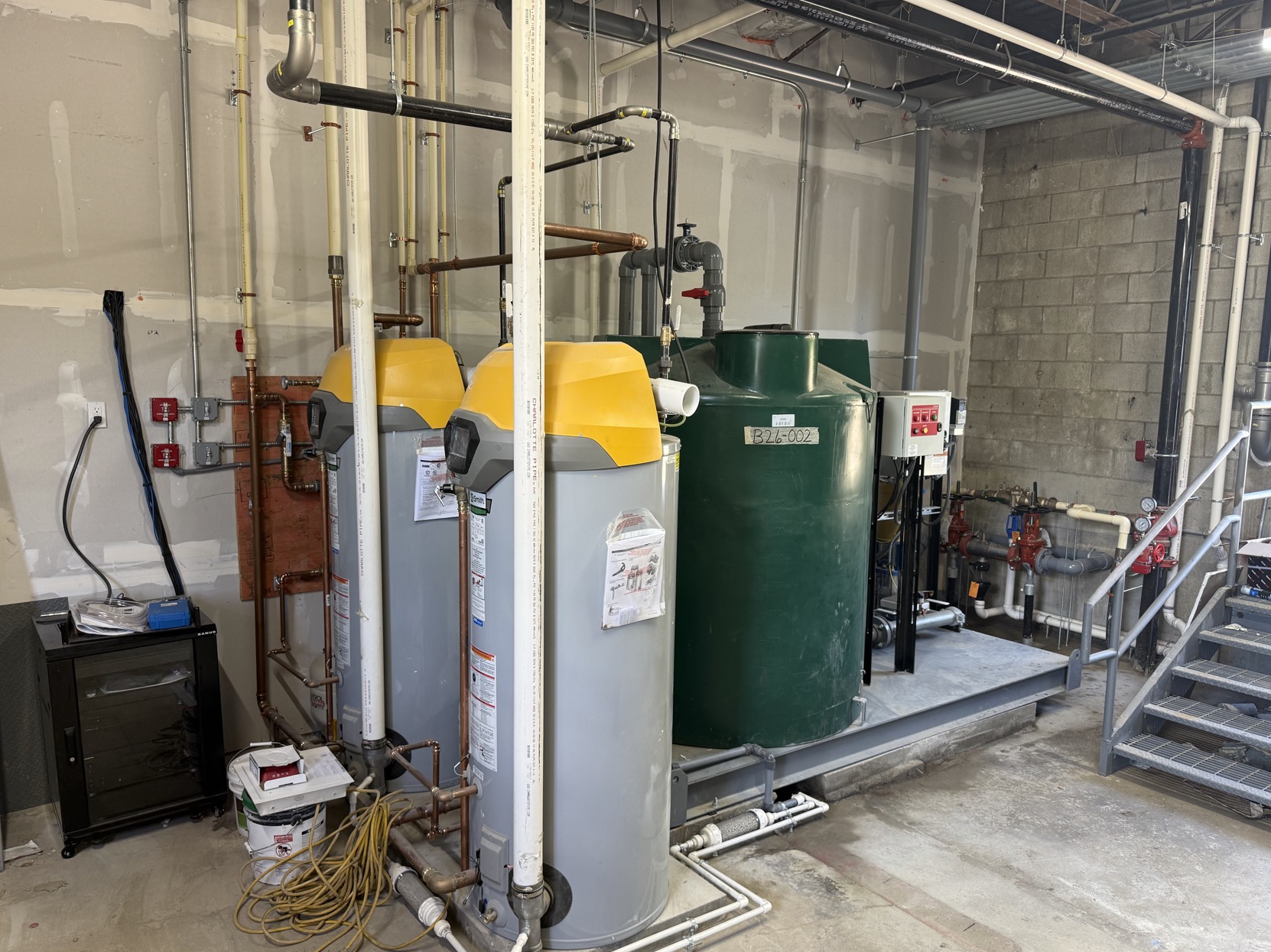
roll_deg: -0.9
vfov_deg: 53.0
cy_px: 492
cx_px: 643
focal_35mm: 26
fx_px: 955
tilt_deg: -7.1
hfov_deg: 67.3
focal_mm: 6.76
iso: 125
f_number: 1.78
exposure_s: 1/60
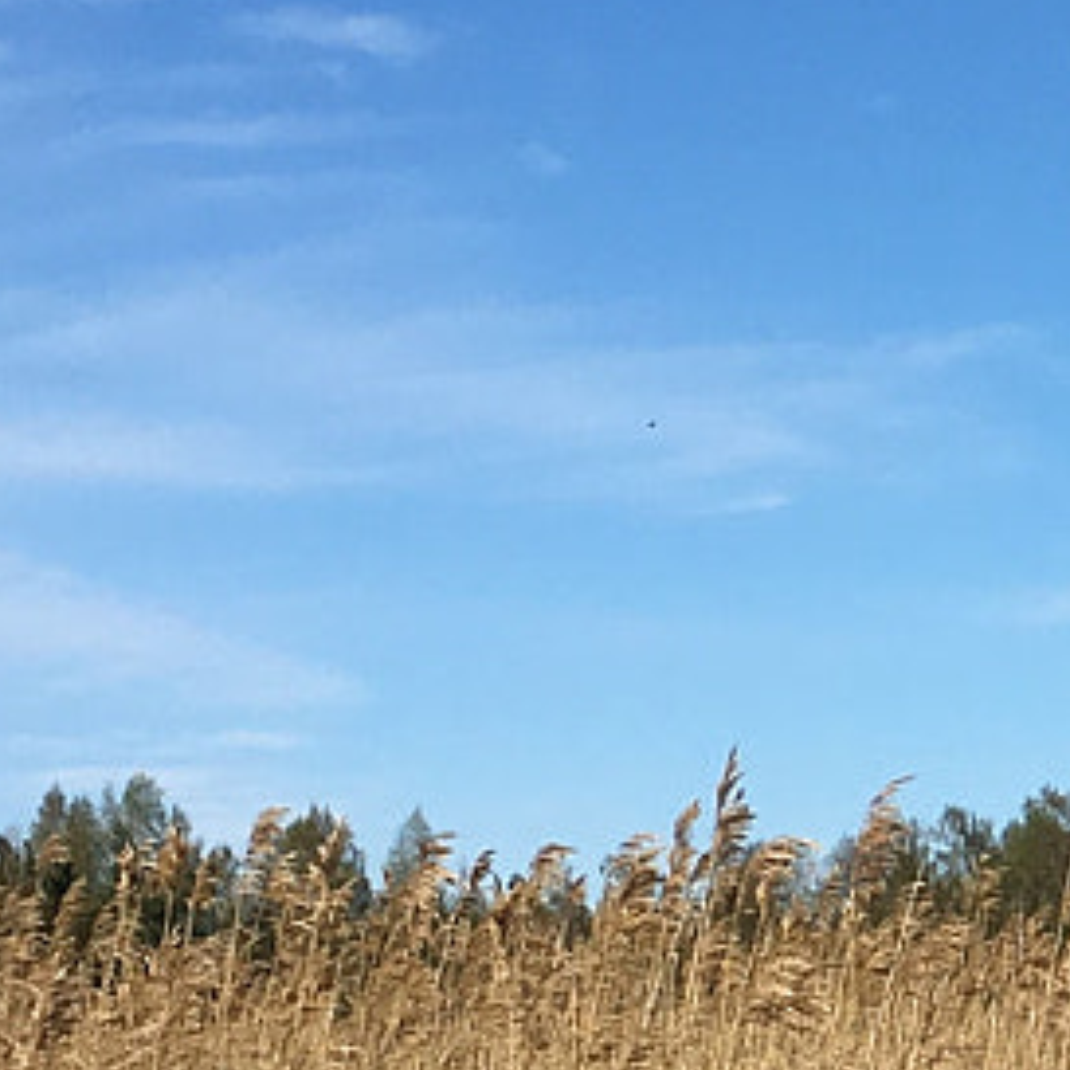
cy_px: 854
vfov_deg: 11.6
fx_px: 5246
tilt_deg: +2.1
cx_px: 1952
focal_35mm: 150
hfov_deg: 10.9
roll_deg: +1.2
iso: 25
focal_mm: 4.15
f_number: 2.2
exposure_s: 1/2481
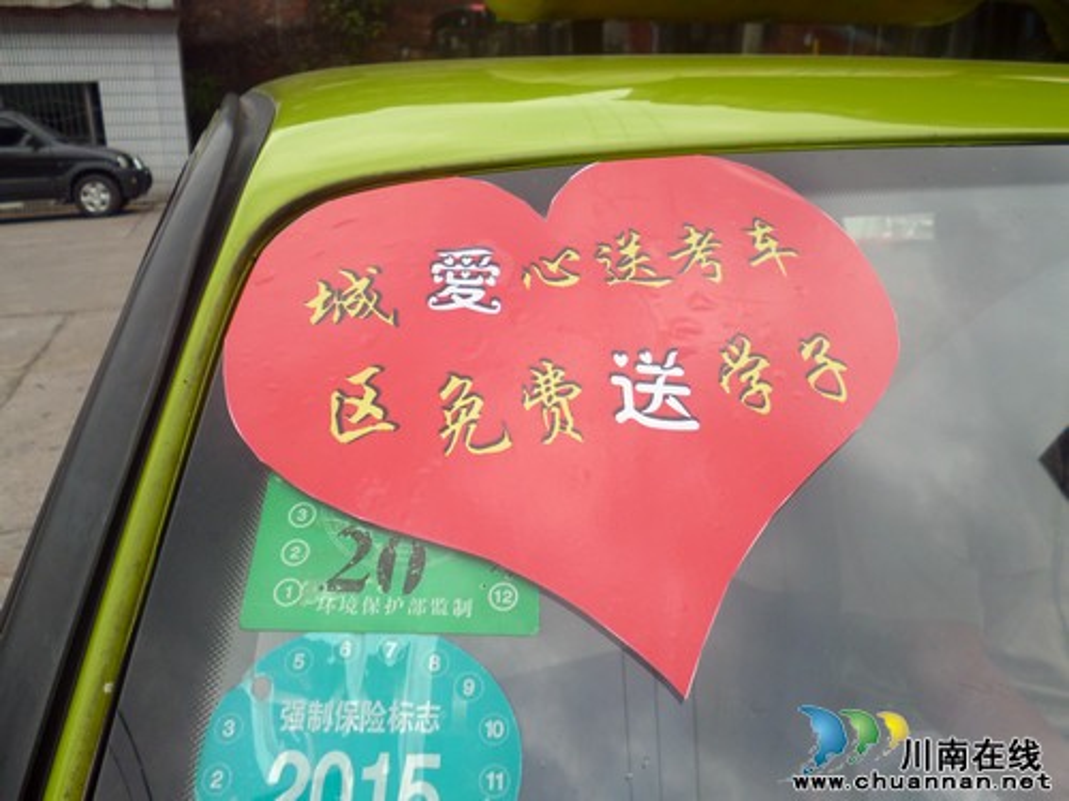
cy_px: 400
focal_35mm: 28
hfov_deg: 63.4
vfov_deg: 49.7
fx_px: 865
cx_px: 534
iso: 100
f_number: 2.7
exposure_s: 1/200
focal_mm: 5
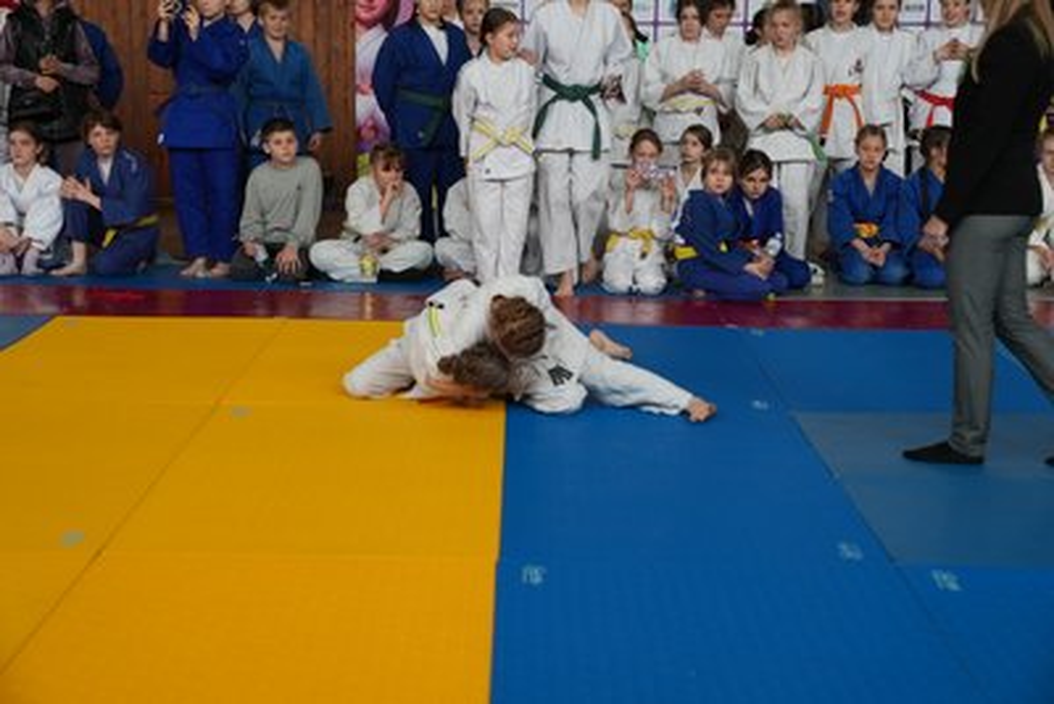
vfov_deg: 19.5
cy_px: 352
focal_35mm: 70
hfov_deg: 28.8
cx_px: 527
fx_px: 2050
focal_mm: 70
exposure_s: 1/160
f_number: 4
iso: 500
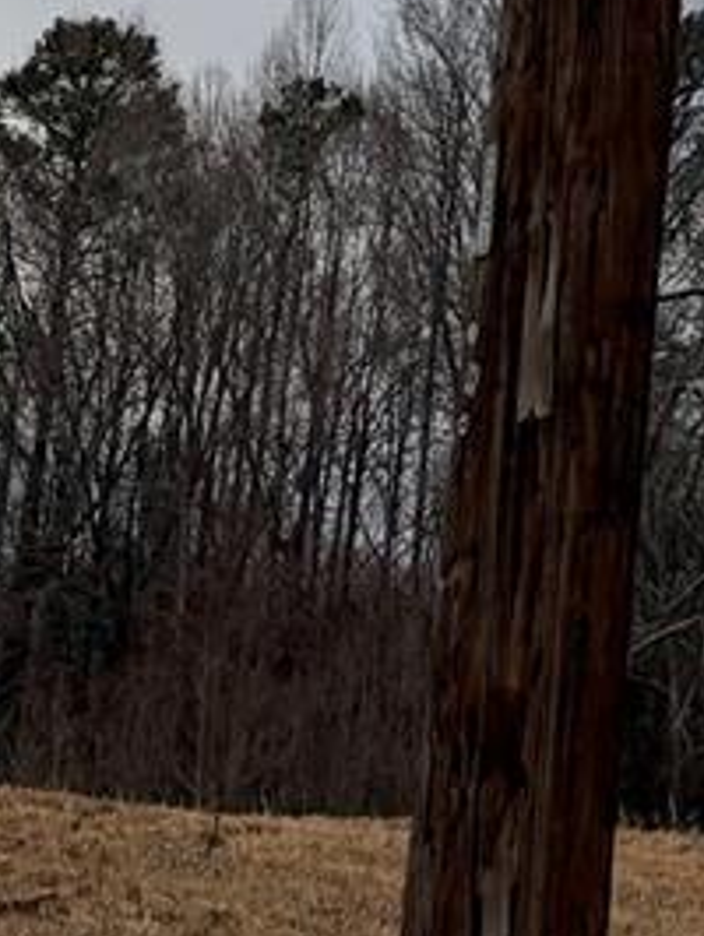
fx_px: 4061
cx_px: 1049
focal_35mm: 150
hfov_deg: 9.6
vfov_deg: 10.2
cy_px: -1745
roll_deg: -3.1
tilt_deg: +29.9
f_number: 1.6
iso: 50
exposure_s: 1/4608
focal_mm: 5.96
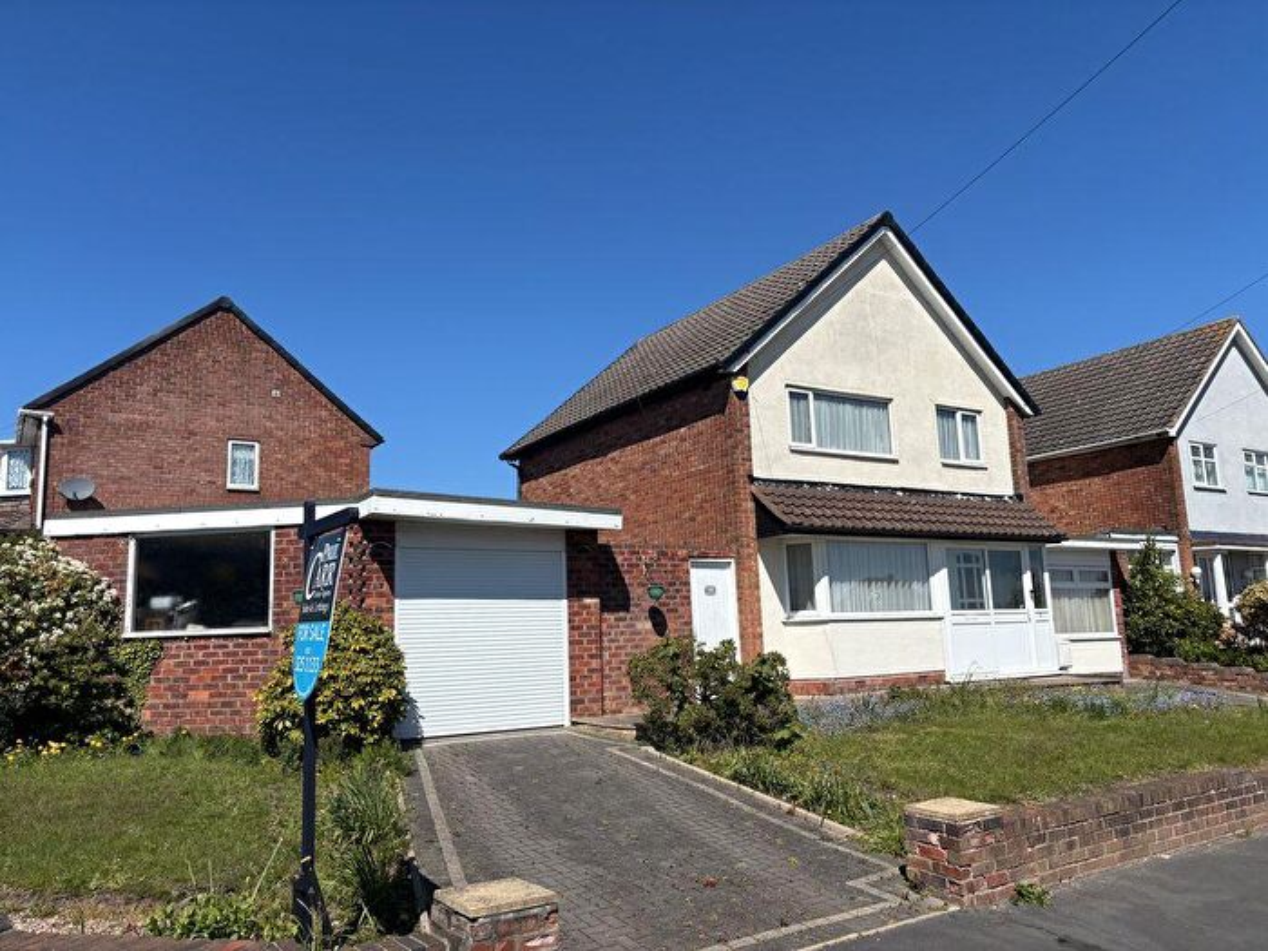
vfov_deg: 53.1
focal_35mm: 26
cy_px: 476
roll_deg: +2.4
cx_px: 634
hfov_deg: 67.3
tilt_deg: +9.5
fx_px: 952
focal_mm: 5.96
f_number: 1.6
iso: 50
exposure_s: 1/4854
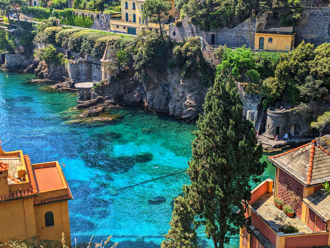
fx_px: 458
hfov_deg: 39.6
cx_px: 165
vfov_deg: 30.3
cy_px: 124
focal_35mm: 48
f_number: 1.85
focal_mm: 6.81
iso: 42
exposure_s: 1/1520
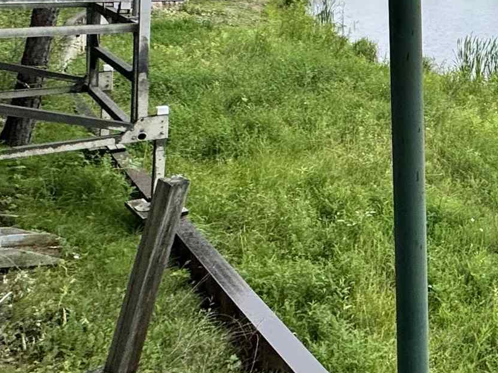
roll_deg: -0.6
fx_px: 748
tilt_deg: -4.8
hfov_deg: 27.6
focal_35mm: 52
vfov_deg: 25.8
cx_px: 712
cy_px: -44
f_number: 2.2
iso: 40
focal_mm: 2.22
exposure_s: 1/394
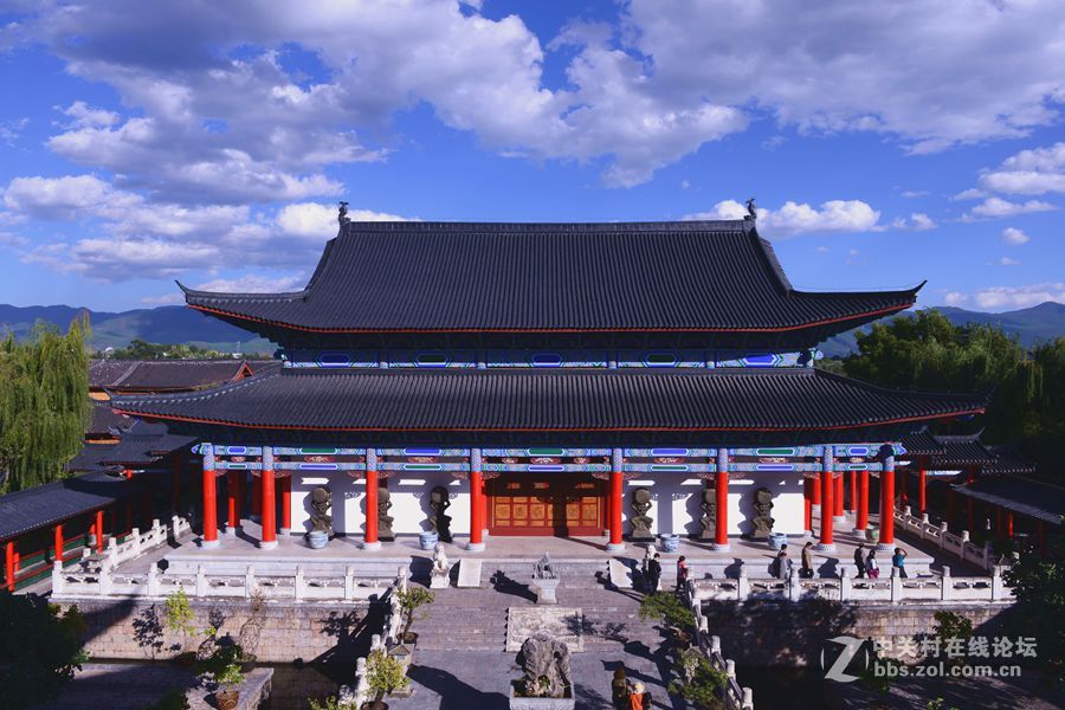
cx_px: 532
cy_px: 355
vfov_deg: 49.6
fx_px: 769
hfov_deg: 69.4
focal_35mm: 26
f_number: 11
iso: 200
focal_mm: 26
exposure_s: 1/250
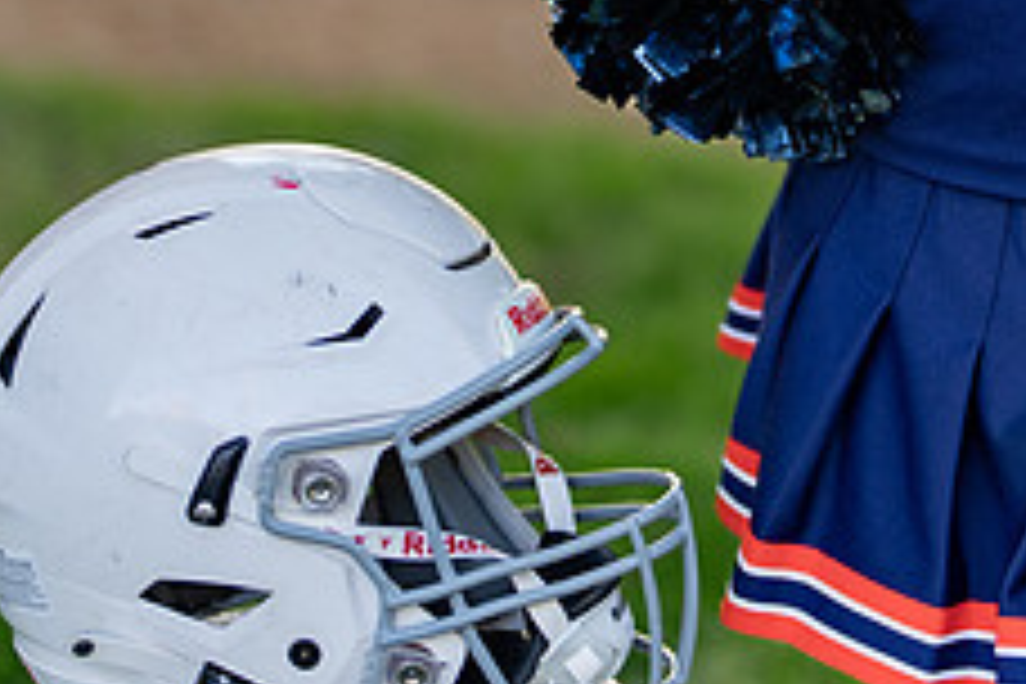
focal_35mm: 157
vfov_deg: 8.6
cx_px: 887
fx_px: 4474
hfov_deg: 13.0
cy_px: -309
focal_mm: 50
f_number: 1.2
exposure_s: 1/400
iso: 100
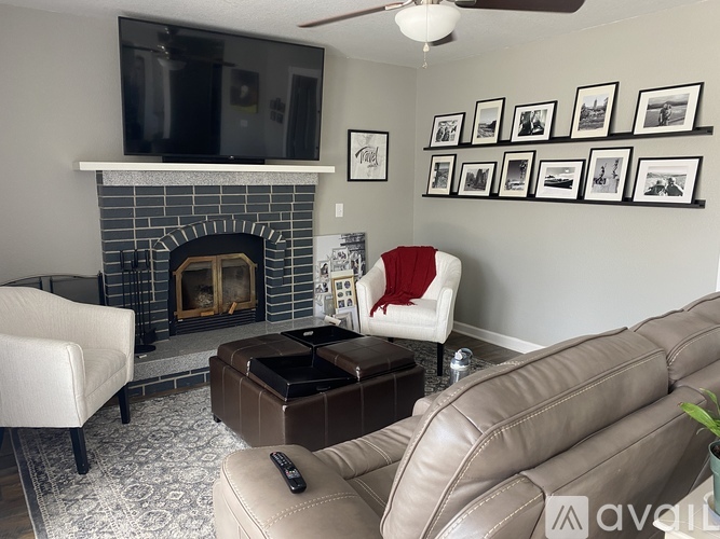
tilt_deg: -9.9
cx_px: 360
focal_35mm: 26
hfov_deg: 67.3
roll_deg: +0.4
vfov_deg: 53.0
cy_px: 270
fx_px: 541
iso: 125
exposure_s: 1/75
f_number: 1.8
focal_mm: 4.25
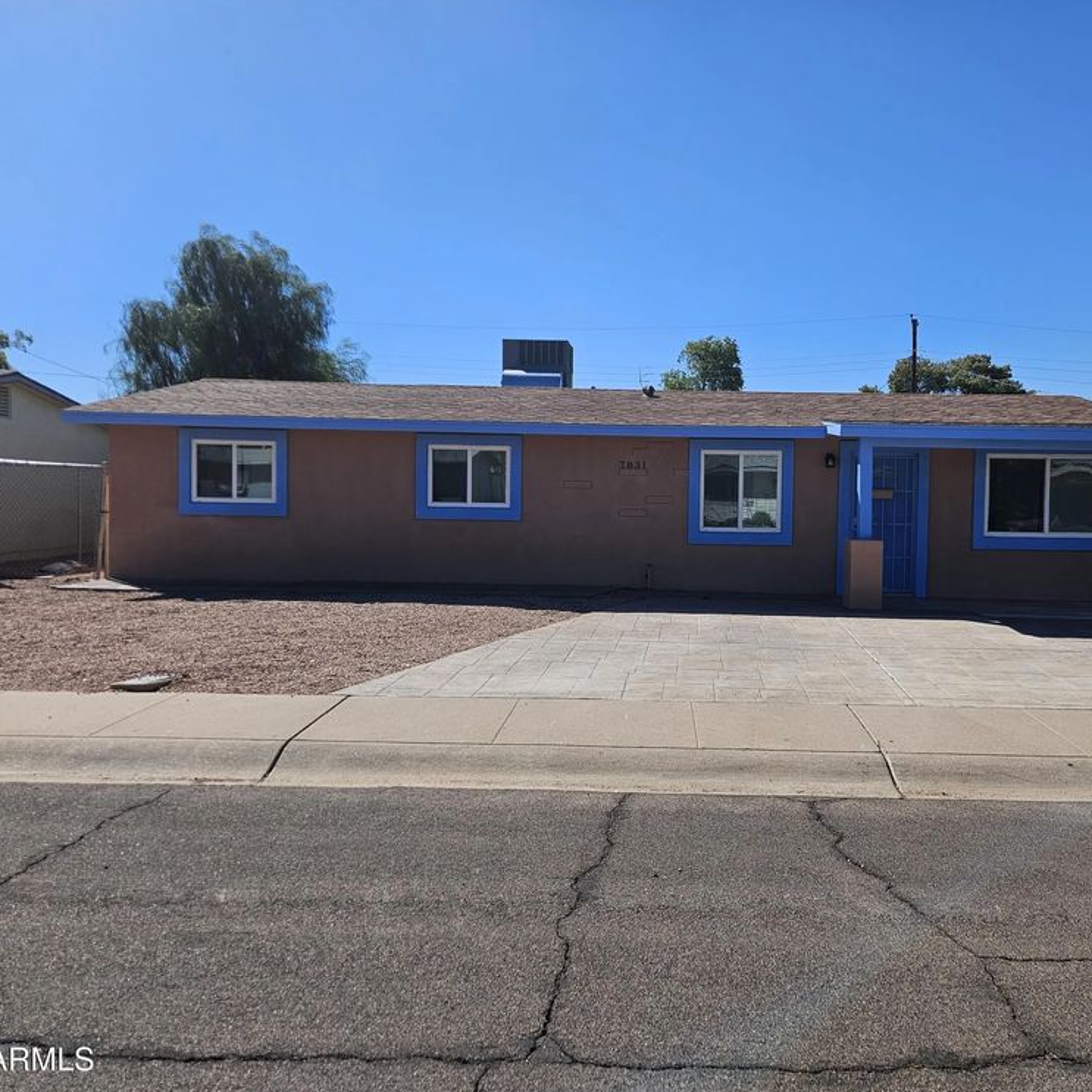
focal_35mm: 28
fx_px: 999
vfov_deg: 57.3
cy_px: 547
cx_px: 657
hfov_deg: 56.8
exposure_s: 1/2600
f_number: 1.8
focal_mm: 5.4
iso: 25
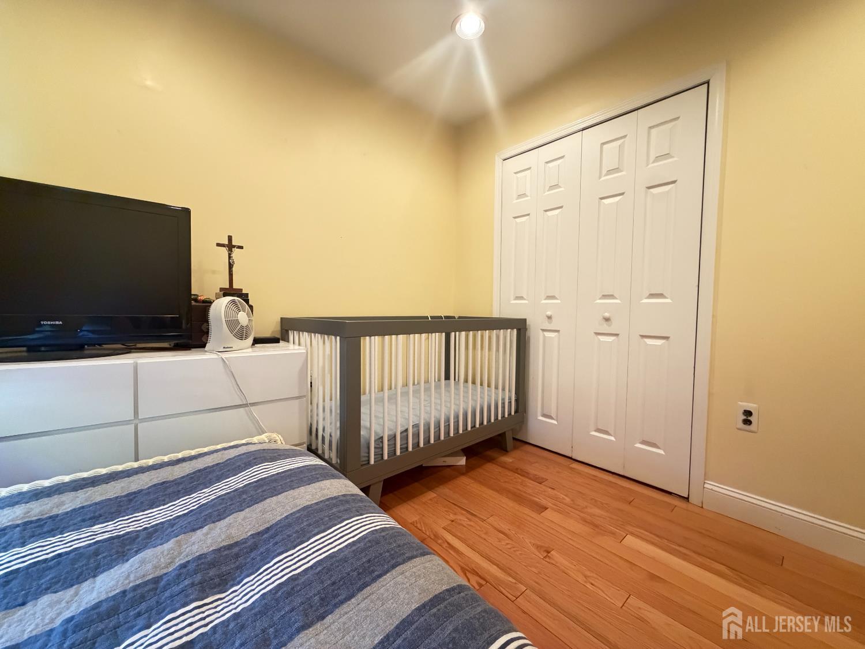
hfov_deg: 102.1
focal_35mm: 14
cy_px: 324
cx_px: 432
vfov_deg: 85.7
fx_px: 350
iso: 800
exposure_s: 1/60
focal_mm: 2.22
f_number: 2.2
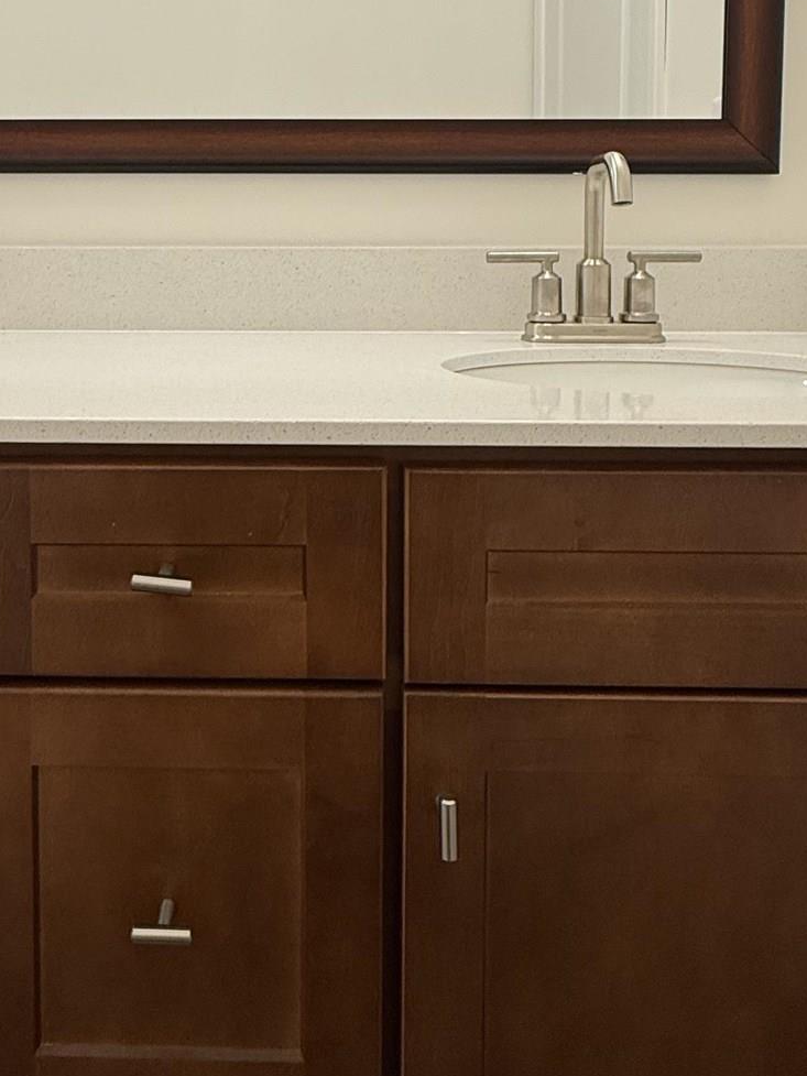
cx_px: 247
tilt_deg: -0.8
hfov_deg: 42.2
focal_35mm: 33
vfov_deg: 53.1
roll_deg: -1.2
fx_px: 1026
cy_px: 282
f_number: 2.2
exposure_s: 1/120
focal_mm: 2.22
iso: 125
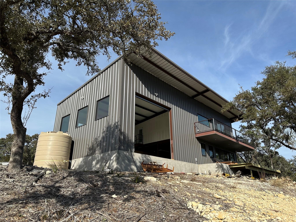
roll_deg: -0.2
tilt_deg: +21.2
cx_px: 148
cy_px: 111
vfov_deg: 56.8
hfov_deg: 71.6
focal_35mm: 24
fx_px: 205
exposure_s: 1/5000
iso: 80
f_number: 1.78
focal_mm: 6.86
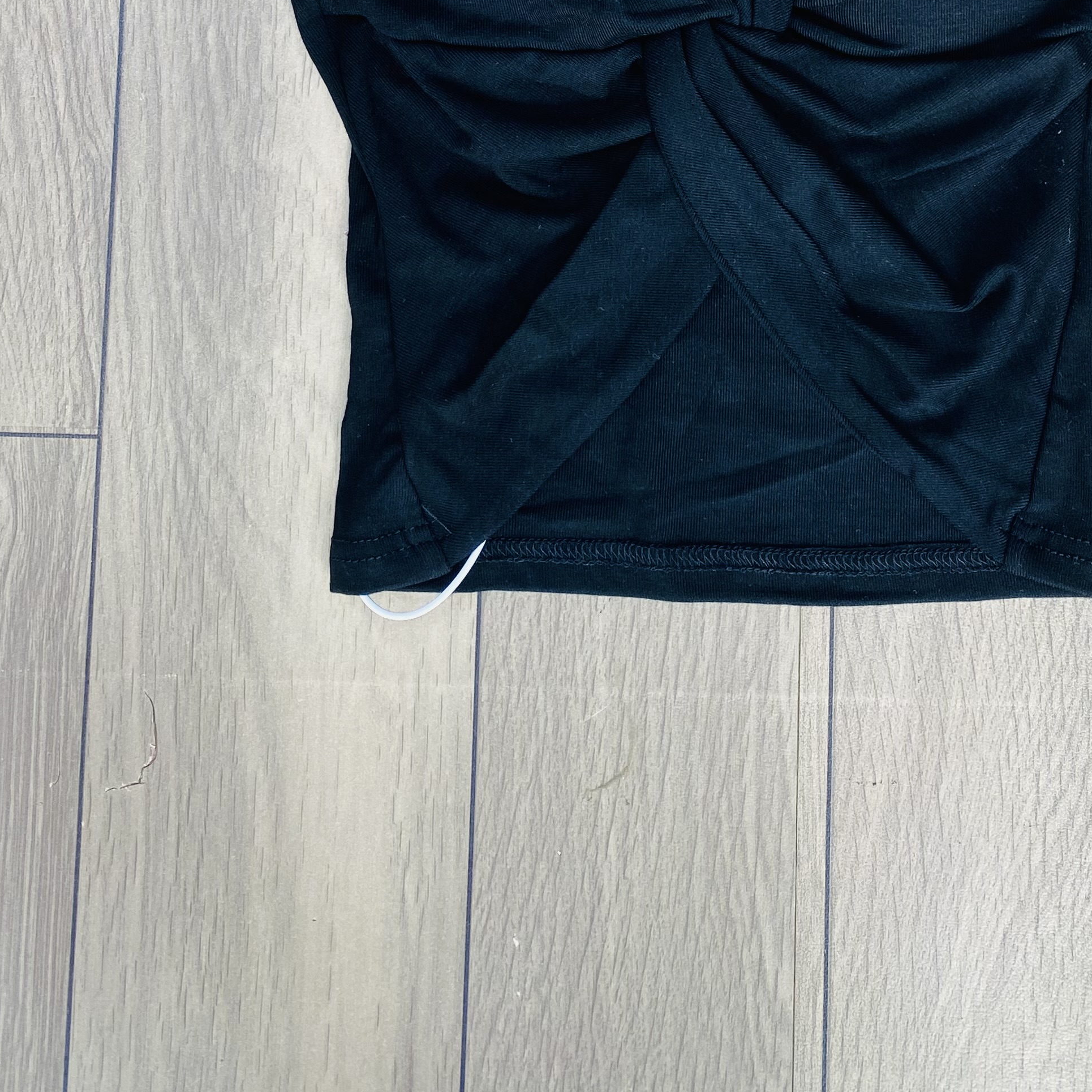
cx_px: 678
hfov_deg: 35.2
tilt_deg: -83.8
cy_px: 10
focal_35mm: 48
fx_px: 1713
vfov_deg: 32.6
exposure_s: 1/100
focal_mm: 4.25
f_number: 1.8
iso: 50
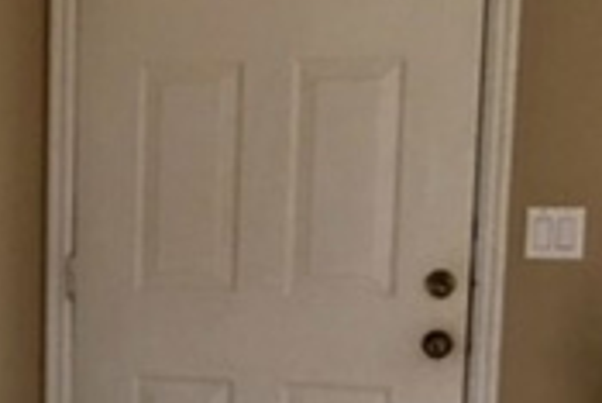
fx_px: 1841
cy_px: 413
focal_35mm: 110
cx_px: -275
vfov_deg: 12.3
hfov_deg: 17.0
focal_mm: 4.15
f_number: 2.2
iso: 80
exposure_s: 1/30
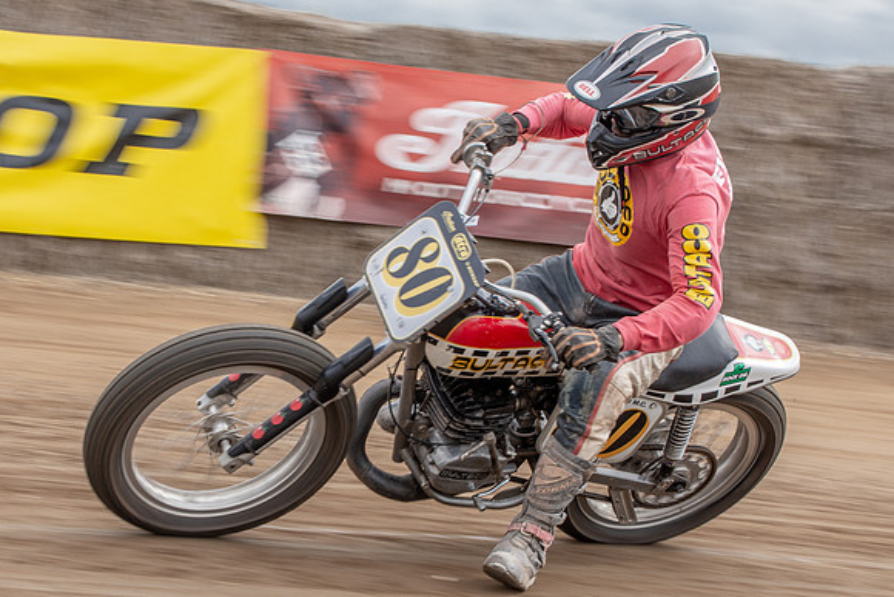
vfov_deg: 9.9
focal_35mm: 139
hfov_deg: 14.8
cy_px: 277
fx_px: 3441
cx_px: 322
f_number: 10
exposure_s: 1/160
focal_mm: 66
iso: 200
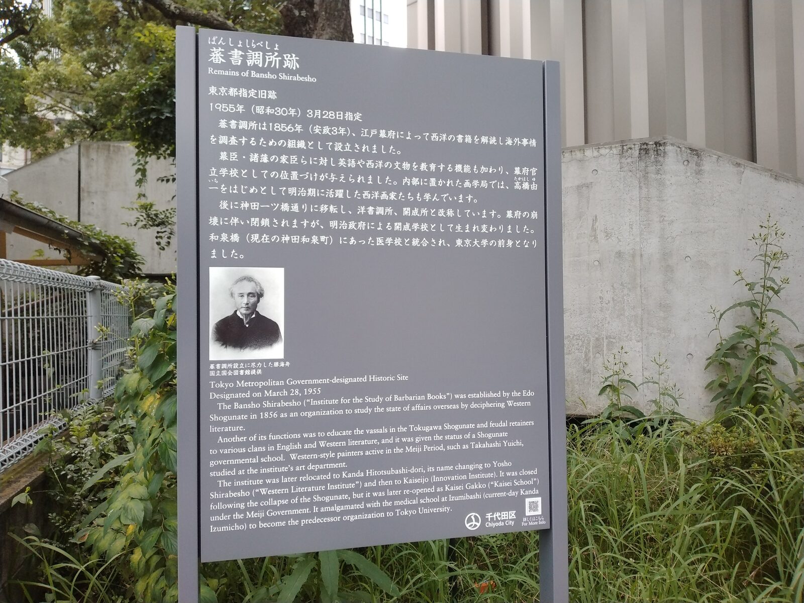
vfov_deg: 51.4
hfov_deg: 65.3
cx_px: 402
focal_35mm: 27
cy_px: 302
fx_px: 627
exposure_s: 1/60
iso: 160
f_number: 1.8
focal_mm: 3.61
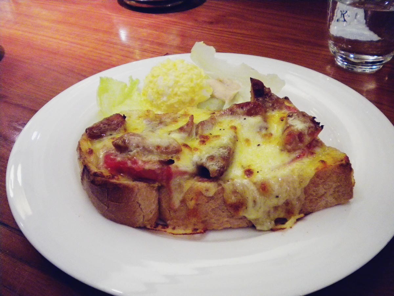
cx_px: 197
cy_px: 148
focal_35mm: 41
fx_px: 467
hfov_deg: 45.8
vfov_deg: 35.1
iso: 653
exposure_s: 1/66.2
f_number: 3.5
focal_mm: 7.4
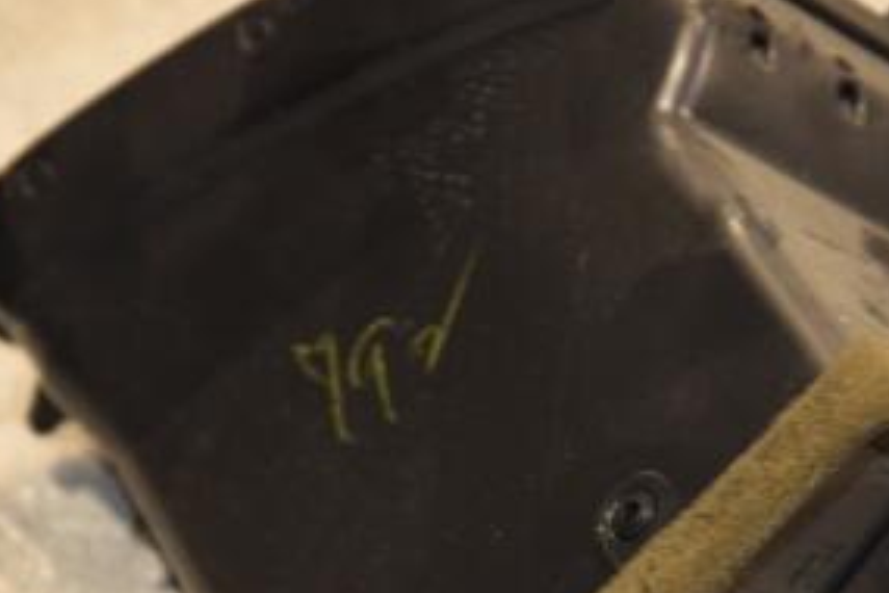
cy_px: 449
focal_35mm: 332
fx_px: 8199
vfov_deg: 4.1
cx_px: 552
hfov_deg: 6.2
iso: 800
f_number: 5.6
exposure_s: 1/125
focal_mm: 105
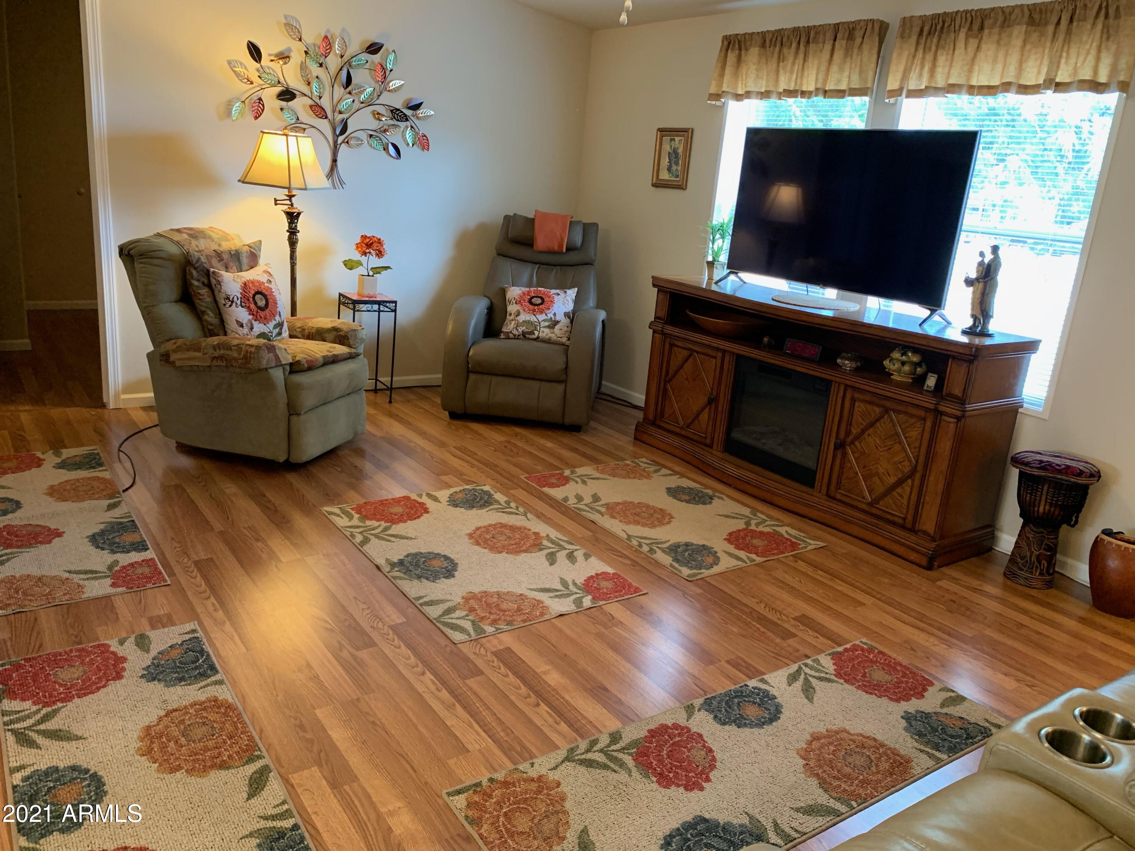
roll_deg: -5.0
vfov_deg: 53.1
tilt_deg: -17.2
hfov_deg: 67.3
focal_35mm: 26
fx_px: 852
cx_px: 568
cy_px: 426
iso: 250
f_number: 1.8
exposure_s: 1/60
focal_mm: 4.25
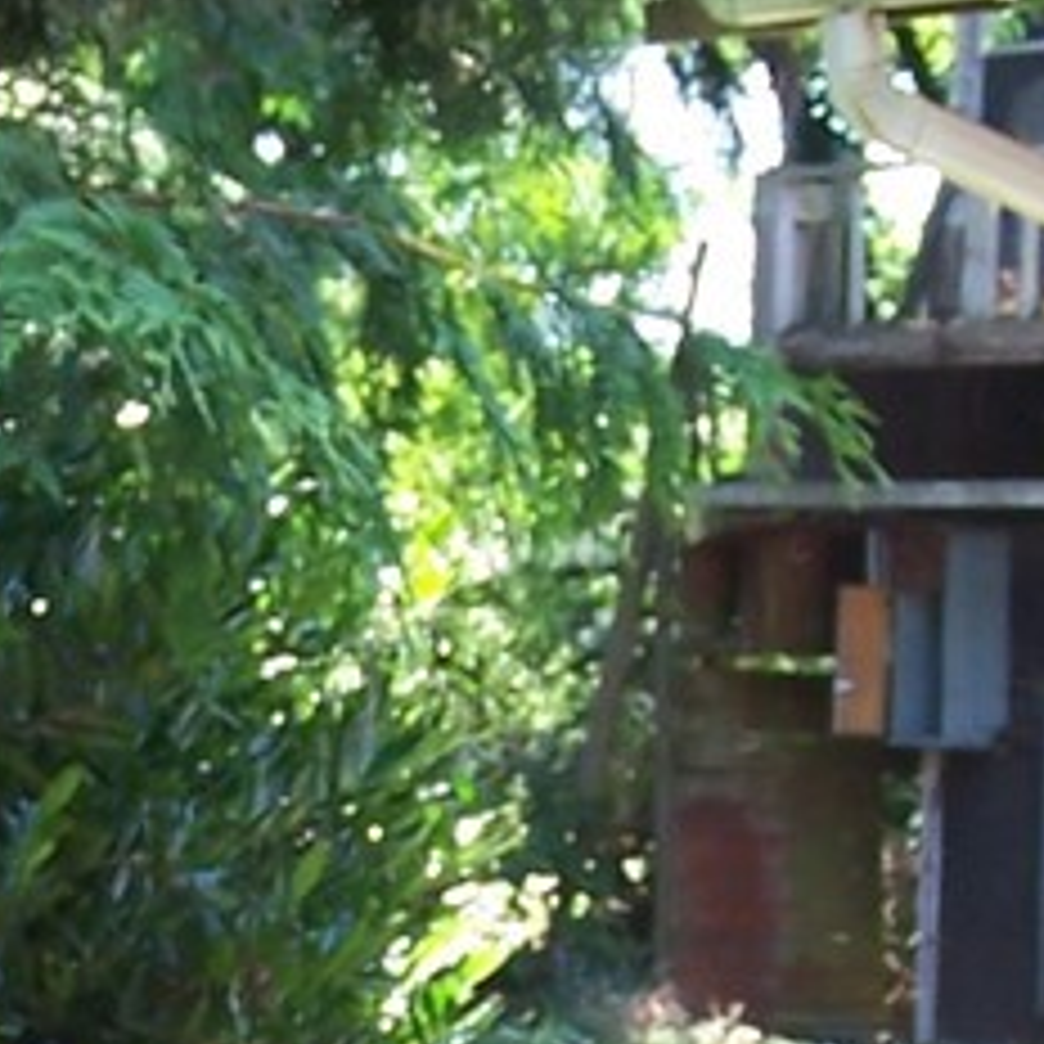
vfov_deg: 11.7
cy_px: 1040
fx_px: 5050
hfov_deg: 11.8
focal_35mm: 148
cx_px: 436
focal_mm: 6.3
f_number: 2.8
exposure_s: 1/60
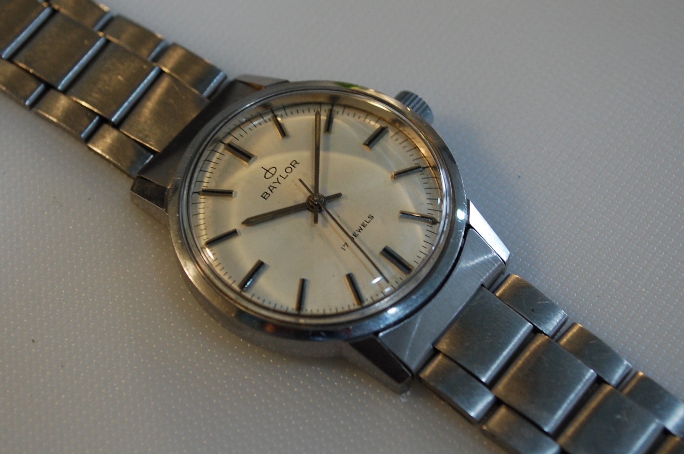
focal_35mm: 57
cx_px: 342
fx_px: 1082
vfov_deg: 23.7
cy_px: 227
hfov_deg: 35.1
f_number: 5.3
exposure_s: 1/50
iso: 400
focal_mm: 38
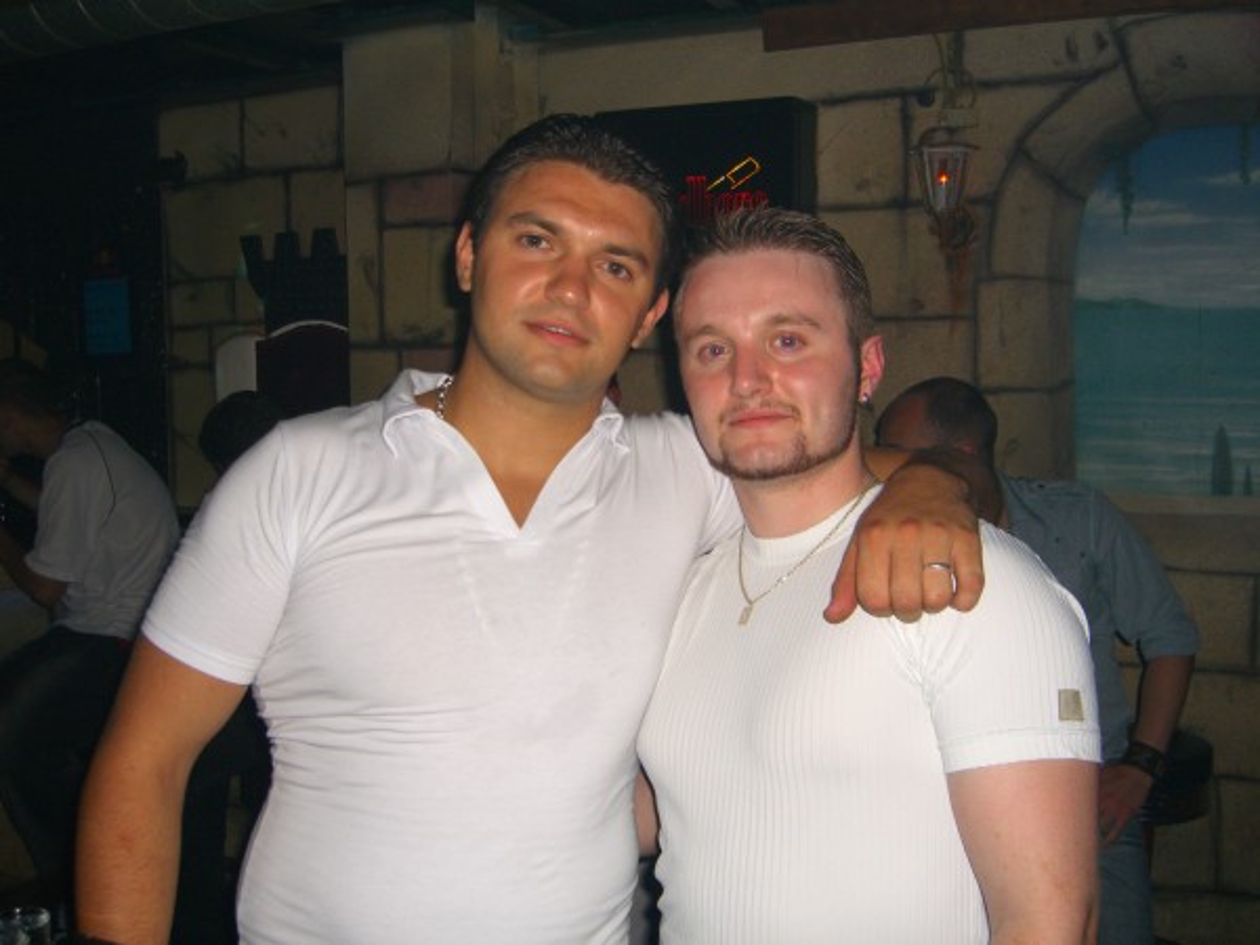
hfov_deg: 49.0
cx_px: 630
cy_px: 472
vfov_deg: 37.7
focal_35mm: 38
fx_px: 1383
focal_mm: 7.9
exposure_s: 1/60
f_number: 2.8
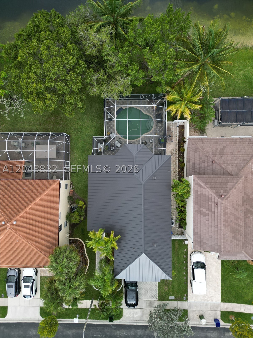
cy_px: 169
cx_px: 126
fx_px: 234
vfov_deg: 71.6
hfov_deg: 56.8
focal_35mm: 24
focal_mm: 6.72
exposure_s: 1/90
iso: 130
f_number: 1.7
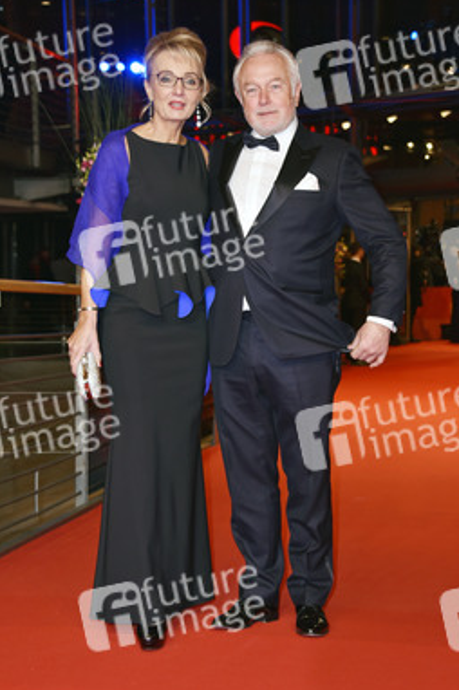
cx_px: 224
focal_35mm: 65
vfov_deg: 31.0
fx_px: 1245
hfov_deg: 20.9
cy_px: 338
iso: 640
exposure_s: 1/160
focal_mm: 62
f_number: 5.6
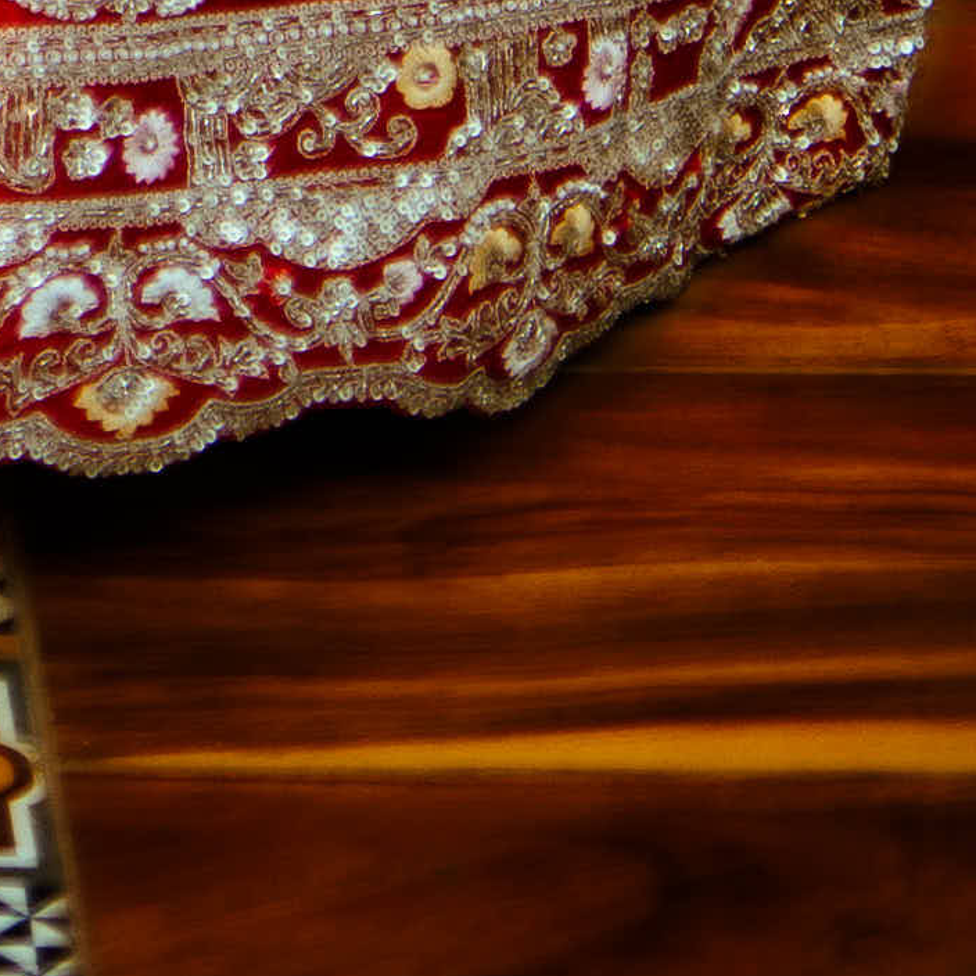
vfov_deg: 5.1
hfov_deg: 5.7
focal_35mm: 296
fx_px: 9442
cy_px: -3362
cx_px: -1250
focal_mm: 35
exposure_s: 1/1250
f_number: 1.4
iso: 50
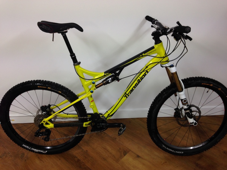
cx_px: 114
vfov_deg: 42.9
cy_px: 85
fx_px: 216
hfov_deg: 55.4
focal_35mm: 33
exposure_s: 1/28
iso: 50
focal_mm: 4.12
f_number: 2.4
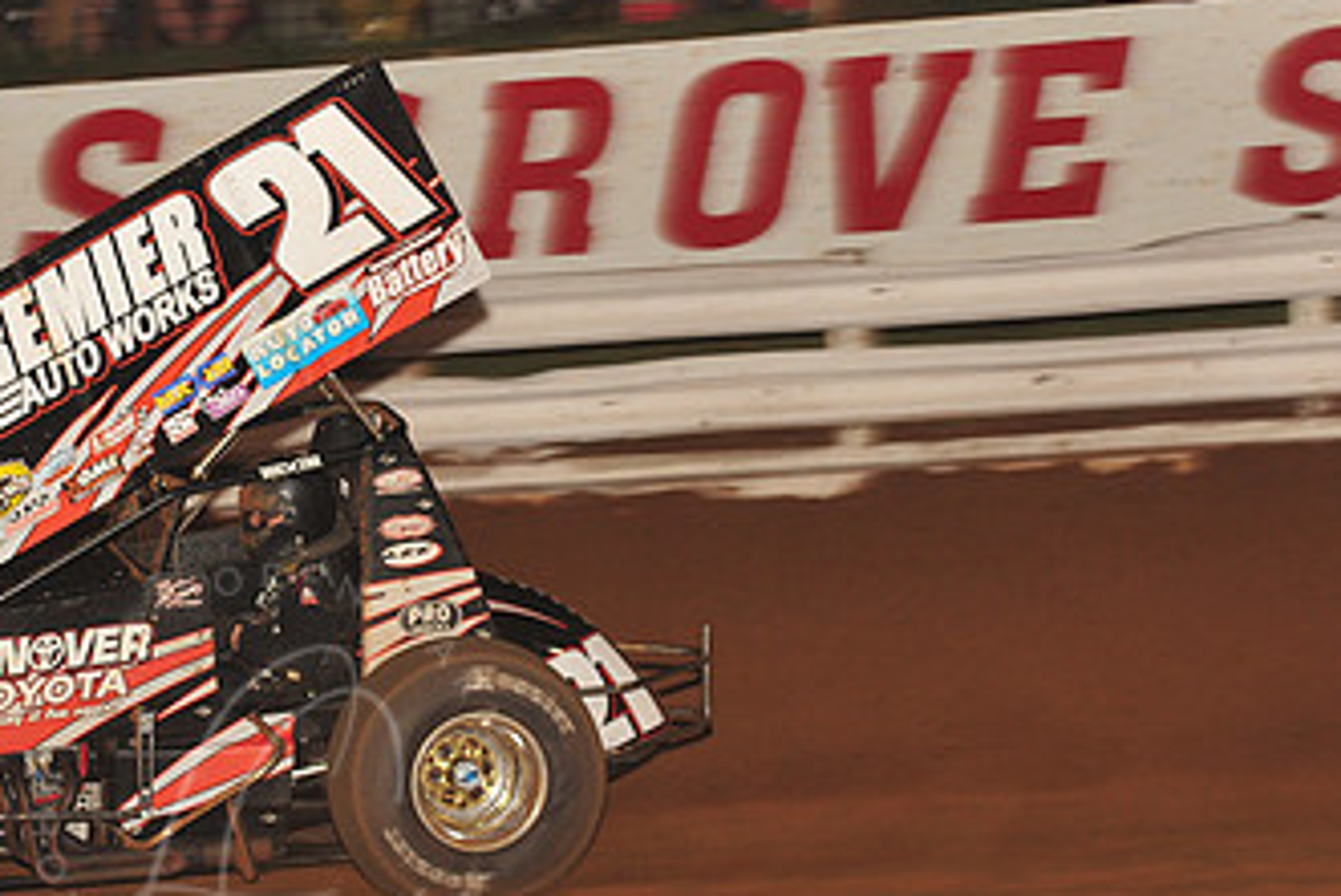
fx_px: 7304
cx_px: 271
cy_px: 434
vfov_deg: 7.0
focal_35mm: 196
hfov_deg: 10.5
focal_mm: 112
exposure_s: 1/320
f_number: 6.3
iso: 1000
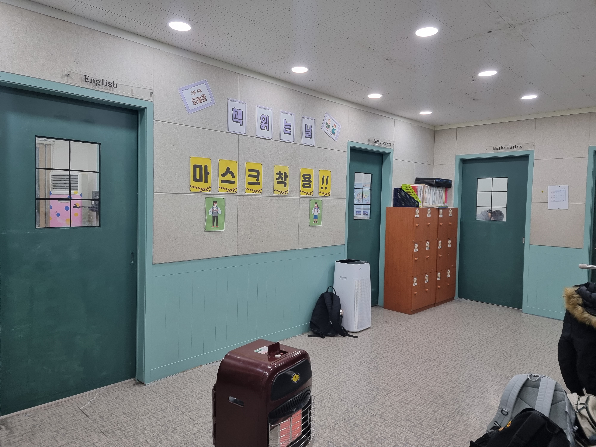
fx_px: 413
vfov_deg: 56.8
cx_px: 298
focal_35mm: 24
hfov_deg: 71.6
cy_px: 224
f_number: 1.8
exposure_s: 1/120
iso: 125
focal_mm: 6.7
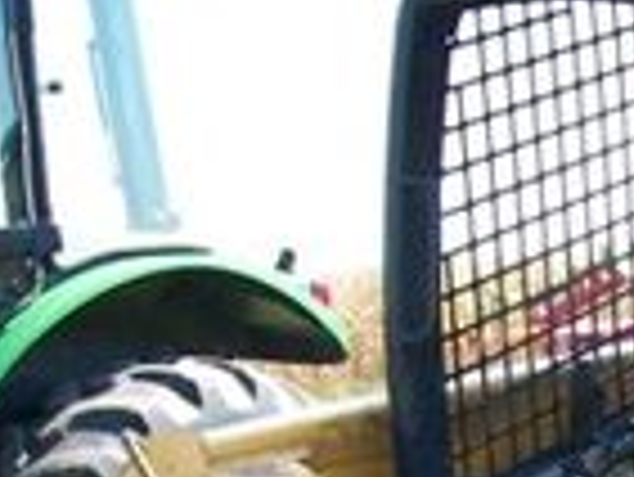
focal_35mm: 139
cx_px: 769
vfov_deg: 10.2
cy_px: 792
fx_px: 2548
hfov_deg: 13.8
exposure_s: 1/320
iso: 80
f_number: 2.7
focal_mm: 6
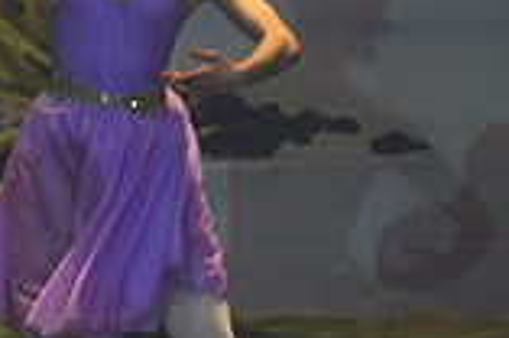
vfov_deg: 1.2
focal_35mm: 1111
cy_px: 257
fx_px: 15676
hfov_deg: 1.9
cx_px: -259
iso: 900
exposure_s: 1/500
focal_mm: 200
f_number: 2.8
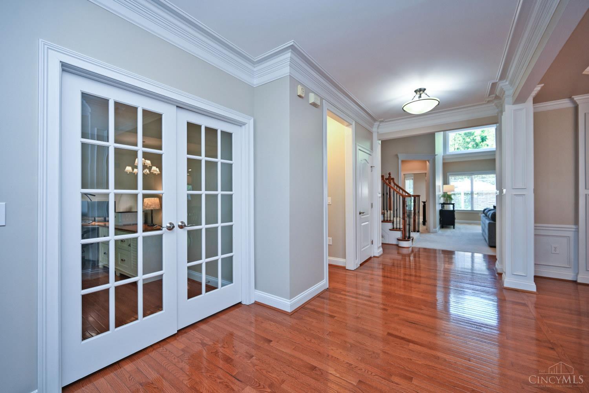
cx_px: 294
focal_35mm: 14
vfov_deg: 81.2
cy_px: 196
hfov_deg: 104.3
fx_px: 229
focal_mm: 14
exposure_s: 1/60
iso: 250
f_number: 4
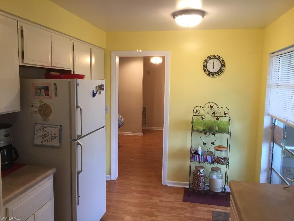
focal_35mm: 29
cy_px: 110
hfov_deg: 61.7
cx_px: 147
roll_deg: -2.0
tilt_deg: -5.1
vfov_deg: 48.2
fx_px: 246
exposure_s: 1/30
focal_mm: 4.15
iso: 64
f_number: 2.2
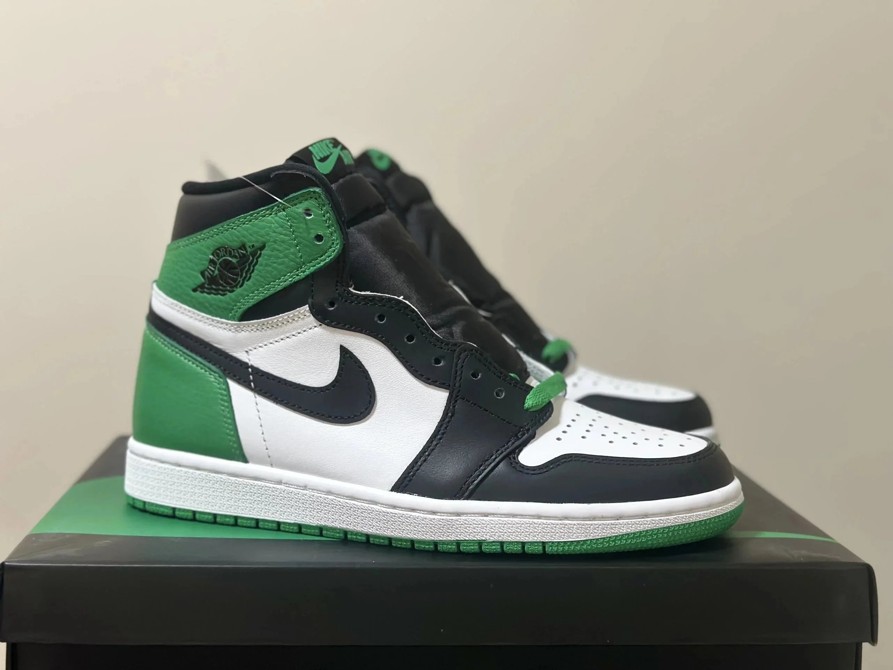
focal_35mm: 48
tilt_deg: -7.2
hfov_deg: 39.7
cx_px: 446
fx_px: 1238
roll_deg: -1.7
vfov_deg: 30.3
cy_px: 335
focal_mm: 6.86
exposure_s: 1/60
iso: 320
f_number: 1.78
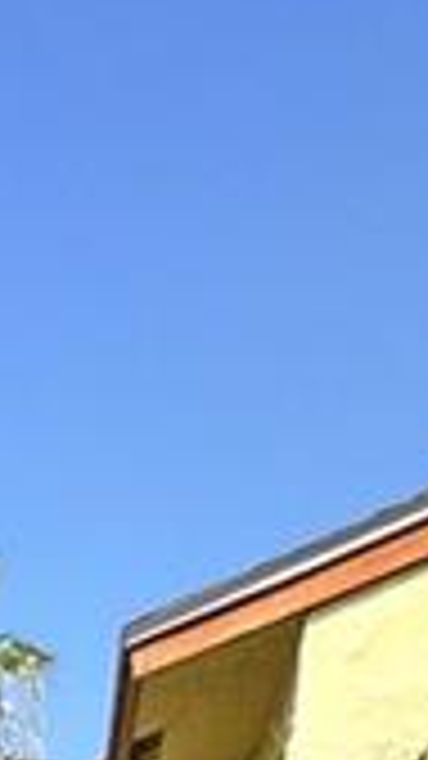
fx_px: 2180
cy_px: 2320
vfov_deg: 11.2
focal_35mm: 108
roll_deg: +0.2
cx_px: -942
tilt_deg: -16.0
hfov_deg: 8.8
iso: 40
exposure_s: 1/1159
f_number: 2.2
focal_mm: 2.22
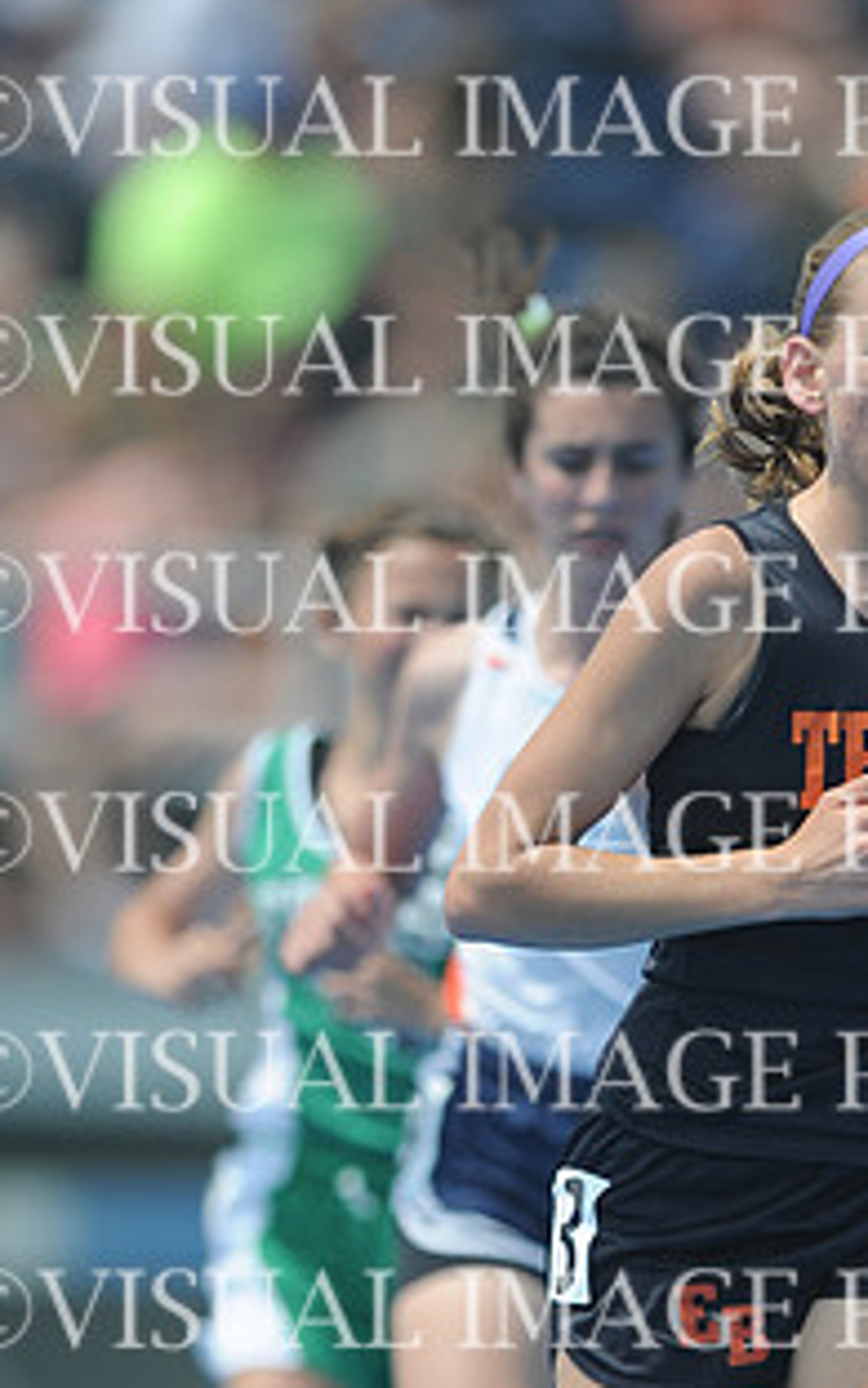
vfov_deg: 2.8
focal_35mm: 758
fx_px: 28690
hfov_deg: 1.7
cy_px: 1188
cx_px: 806
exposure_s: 1/3200
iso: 200
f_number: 3.5
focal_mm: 400
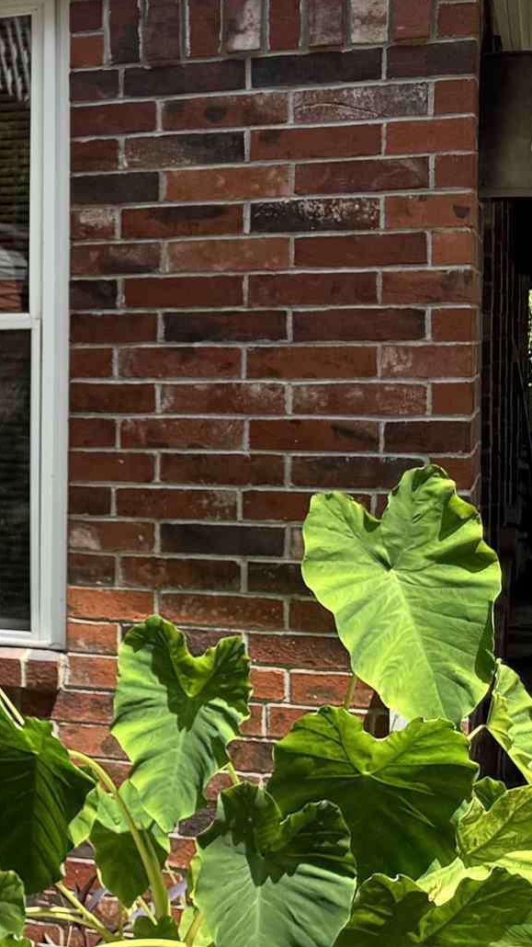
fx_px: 1957
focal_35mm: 78
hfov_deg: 12.1
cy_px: 406
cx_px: -778
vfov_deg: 27.2
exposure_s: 1/2604
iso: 80
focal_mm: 6.76
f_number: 1.78
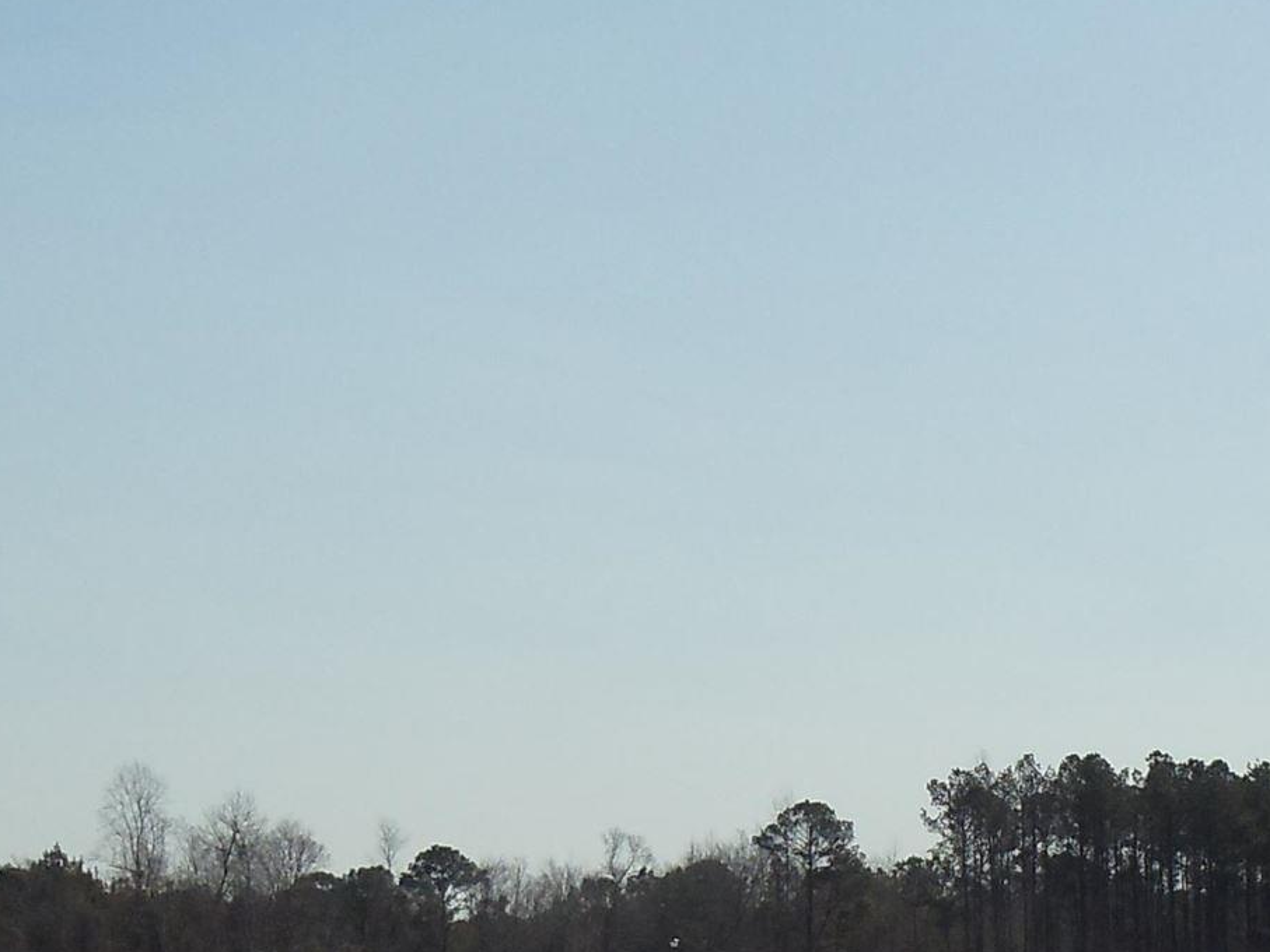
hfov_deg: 13.2
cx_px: 882
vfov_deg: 9.9
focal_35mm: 149
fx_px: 5466
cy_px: 1036
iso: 100
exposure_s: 1/800
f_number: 7.1
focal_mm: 6
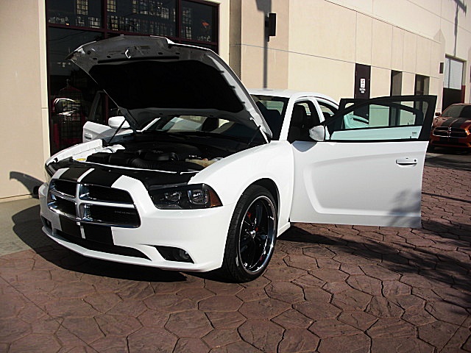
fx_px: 490
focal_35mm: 36
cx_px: 236
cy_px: 176
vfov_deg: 39.7
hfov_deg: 51.4
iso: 50
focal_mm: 6.3
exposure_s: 1/250
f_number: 7.9
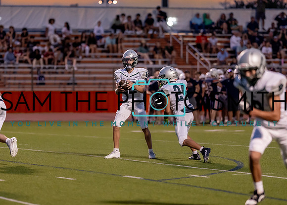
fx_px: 1839
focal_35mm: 226
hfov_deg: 8.9
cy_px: 83
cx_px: 128
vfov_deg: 6.4
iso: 1250
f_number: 1.8
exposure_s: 1/1000
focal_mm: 135
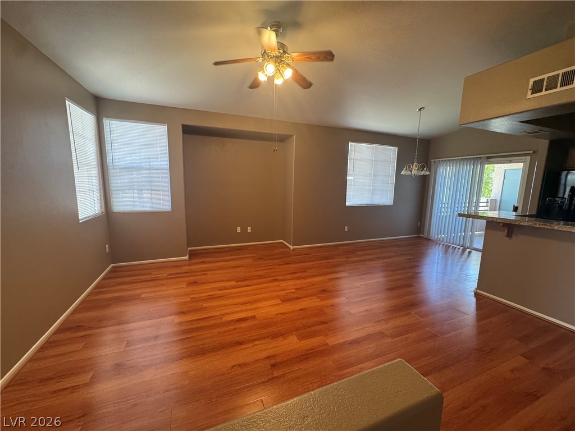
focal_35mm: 14
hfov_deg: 102.1
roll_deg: -1.9
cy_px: 216
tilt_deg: -9.4
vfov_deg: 85.7
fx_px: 233
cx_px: 288
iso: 320
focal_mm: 2.22
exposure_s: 1/120
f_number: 2.2
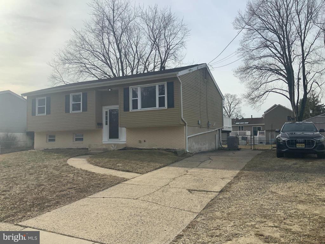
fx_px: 272
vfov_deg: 48.2
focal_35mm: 29
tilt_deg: +3.6
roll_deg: +0.8
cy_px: 122
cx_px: 162
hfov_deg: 61.7
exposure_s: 1/3534
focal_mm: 3
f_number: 1.8
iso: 16
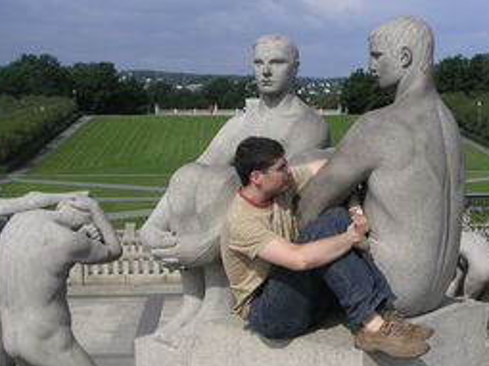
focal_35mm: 58
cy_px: 165
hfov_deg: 32.9
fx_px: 819
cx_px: 334
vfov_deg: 25.2
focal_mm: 5.7
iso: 50
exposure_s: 1/250
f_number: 6.7
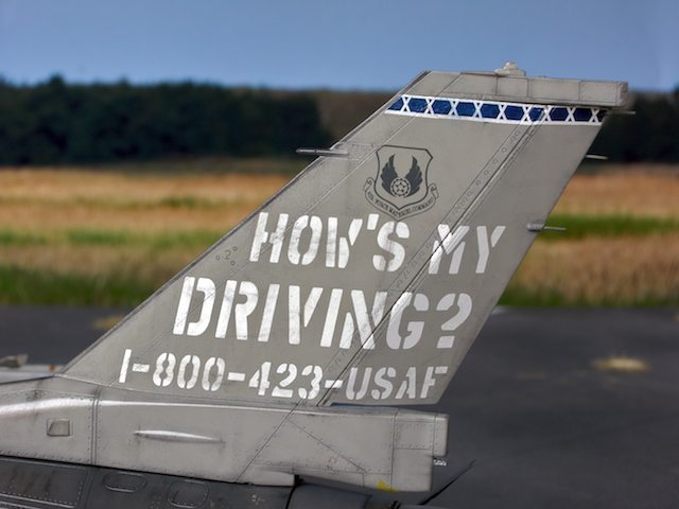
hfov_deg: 19.1
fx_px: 2020
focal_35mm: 103
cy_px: 254
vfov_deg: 14.4
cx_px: 340
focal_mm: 21.5
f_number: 6.5
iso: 64
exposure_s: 1/8
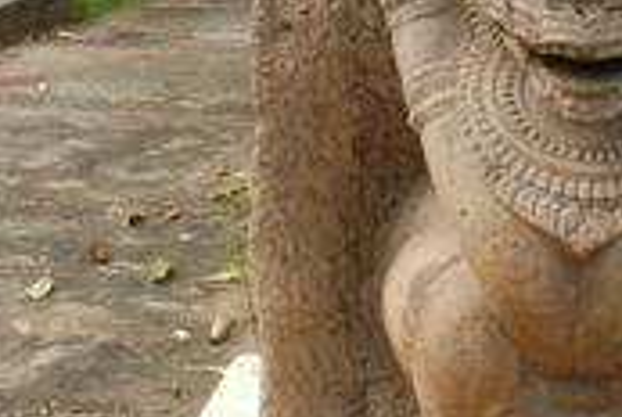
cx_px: 608
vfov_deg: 13.1
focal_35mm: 104
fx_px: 1800
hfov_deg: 19.1
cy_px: 77
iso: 100
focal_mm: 24
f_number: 10
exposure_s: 1/30
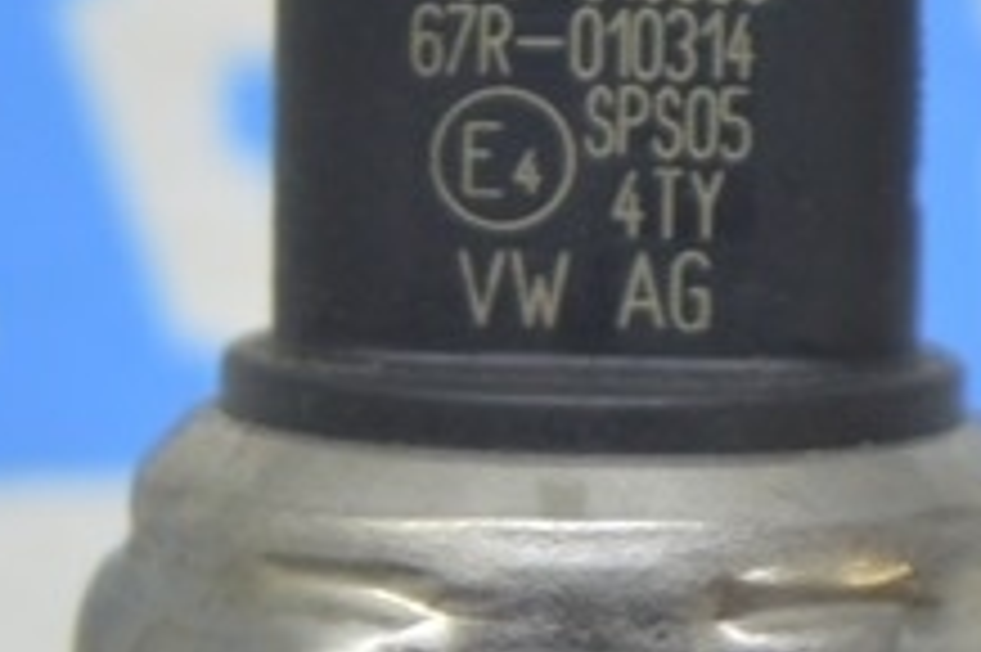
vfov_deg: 3.5
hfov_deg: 5.3
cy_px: 501
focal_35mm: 387
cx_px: 554
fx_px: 10547
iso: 400
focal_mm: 55
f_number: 5.6
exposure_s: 1/20
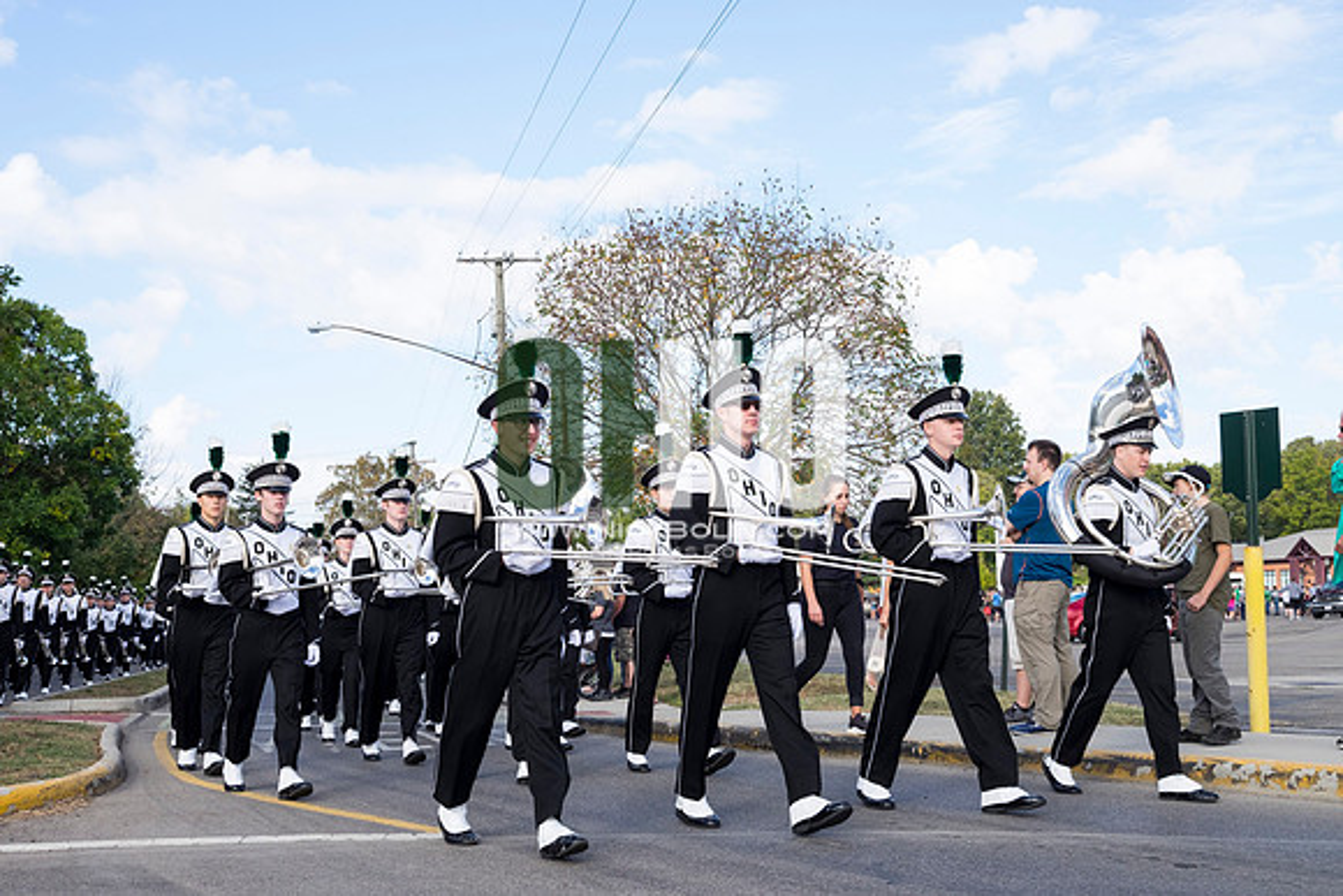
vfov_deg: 32.6
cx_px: 672
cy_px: 448
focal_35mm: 41
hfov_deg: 47.4
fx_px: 1530
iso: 400
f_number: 7.1
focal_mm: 27
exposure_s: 1/320
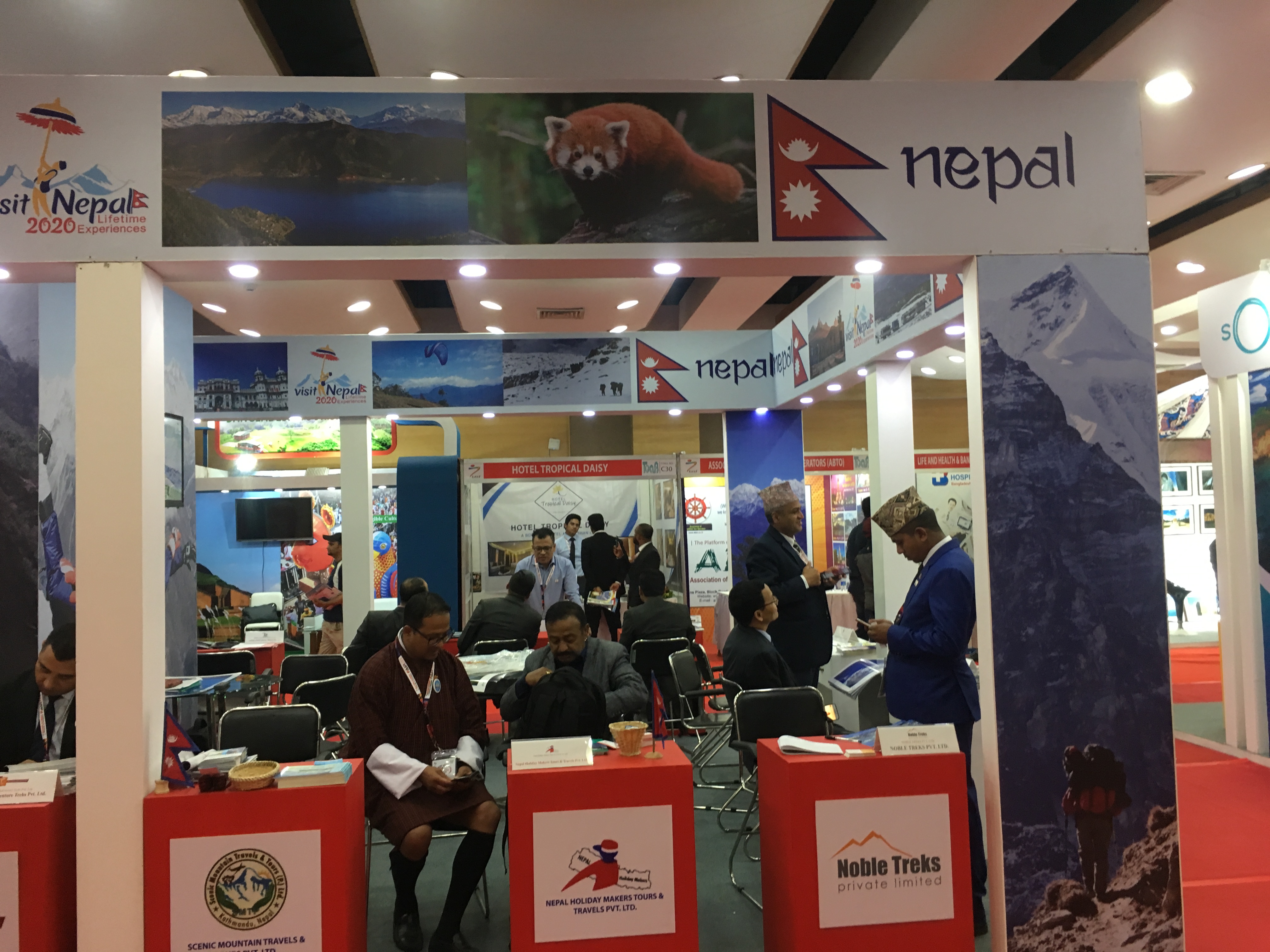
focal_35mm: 29
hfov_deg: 61.7
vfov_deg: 48.2
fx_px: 1064
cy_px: 476
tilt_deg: +5.1
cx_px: 635
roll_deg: +1.5
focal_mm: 4.15
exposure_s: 1/33
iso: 125
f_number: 2.2
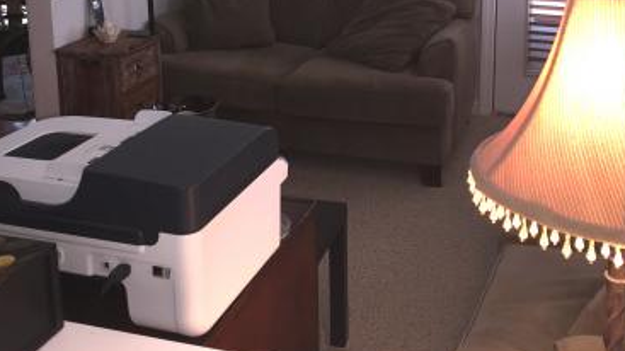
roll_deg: -0.6
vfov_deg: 23.1
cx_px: 325
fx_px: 828
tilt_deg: -12.2
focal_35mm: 50
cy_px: 10
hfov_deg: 41.3
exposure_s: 1/30
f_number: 2.2
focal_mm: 4.15
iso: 50
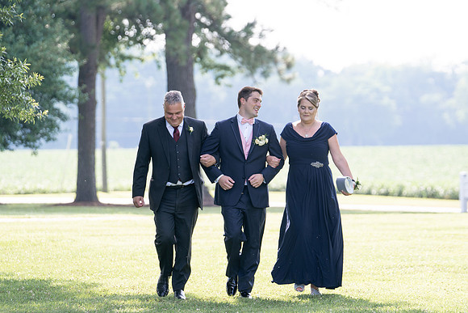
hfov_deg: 9.1
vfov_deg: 6.1
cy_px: 153
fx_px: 2935
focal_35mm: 226
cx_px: 221
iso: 100
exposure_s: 1/200
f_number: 4
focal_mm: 189
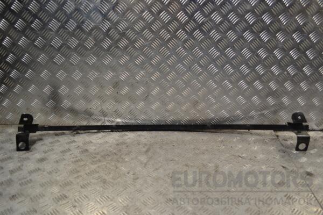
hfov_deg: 57.2
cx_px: 162
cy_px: 108
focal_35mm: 33
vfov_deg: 40.0
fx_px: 296
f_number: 3.8
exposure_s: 1/50
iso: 100
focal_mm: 22
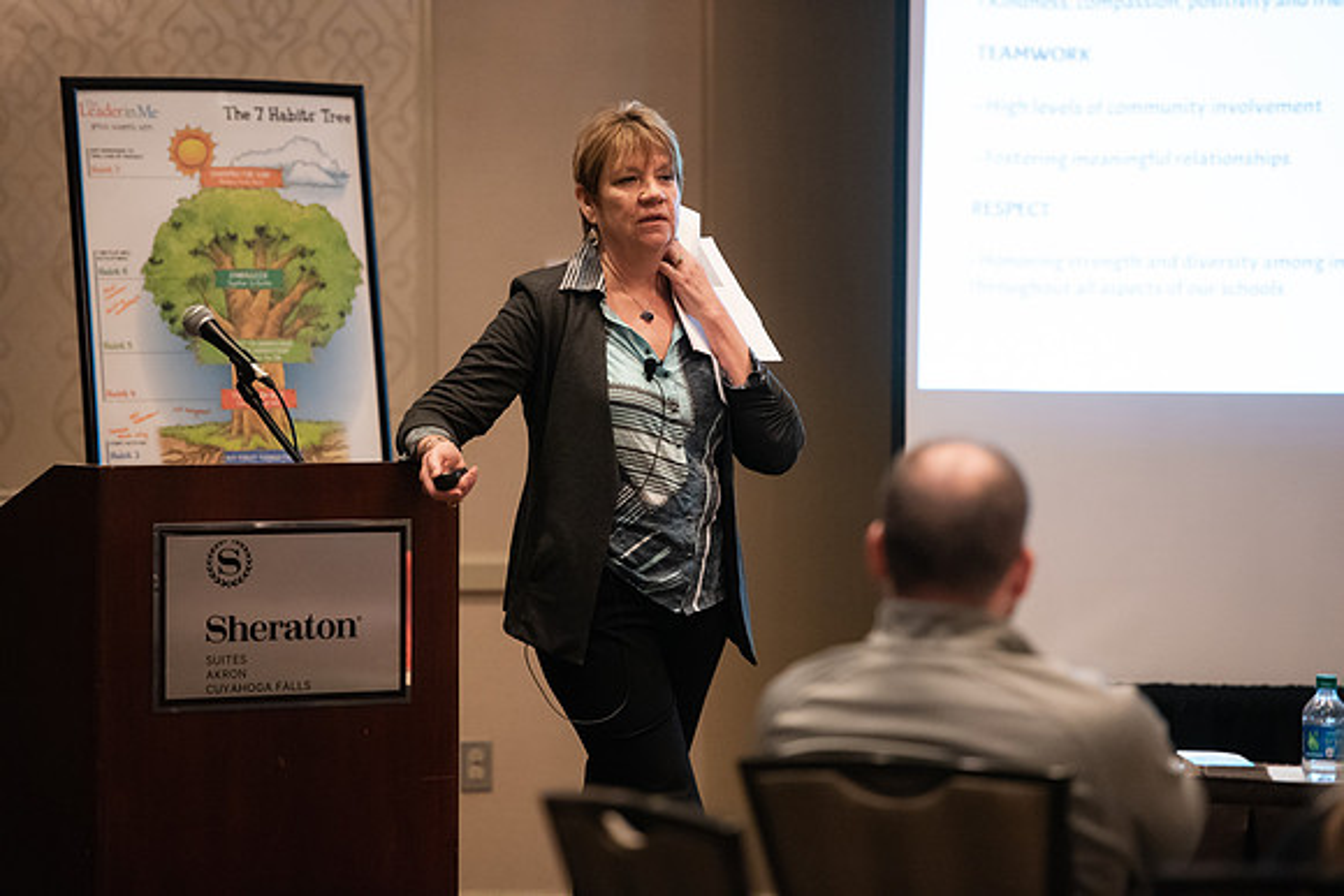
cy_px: 448
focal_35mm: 170
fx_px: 6348
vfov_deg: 8.1
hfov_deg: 12.1
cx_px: 672
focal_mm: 170
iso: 5000
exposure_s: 1/200
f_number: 2.8
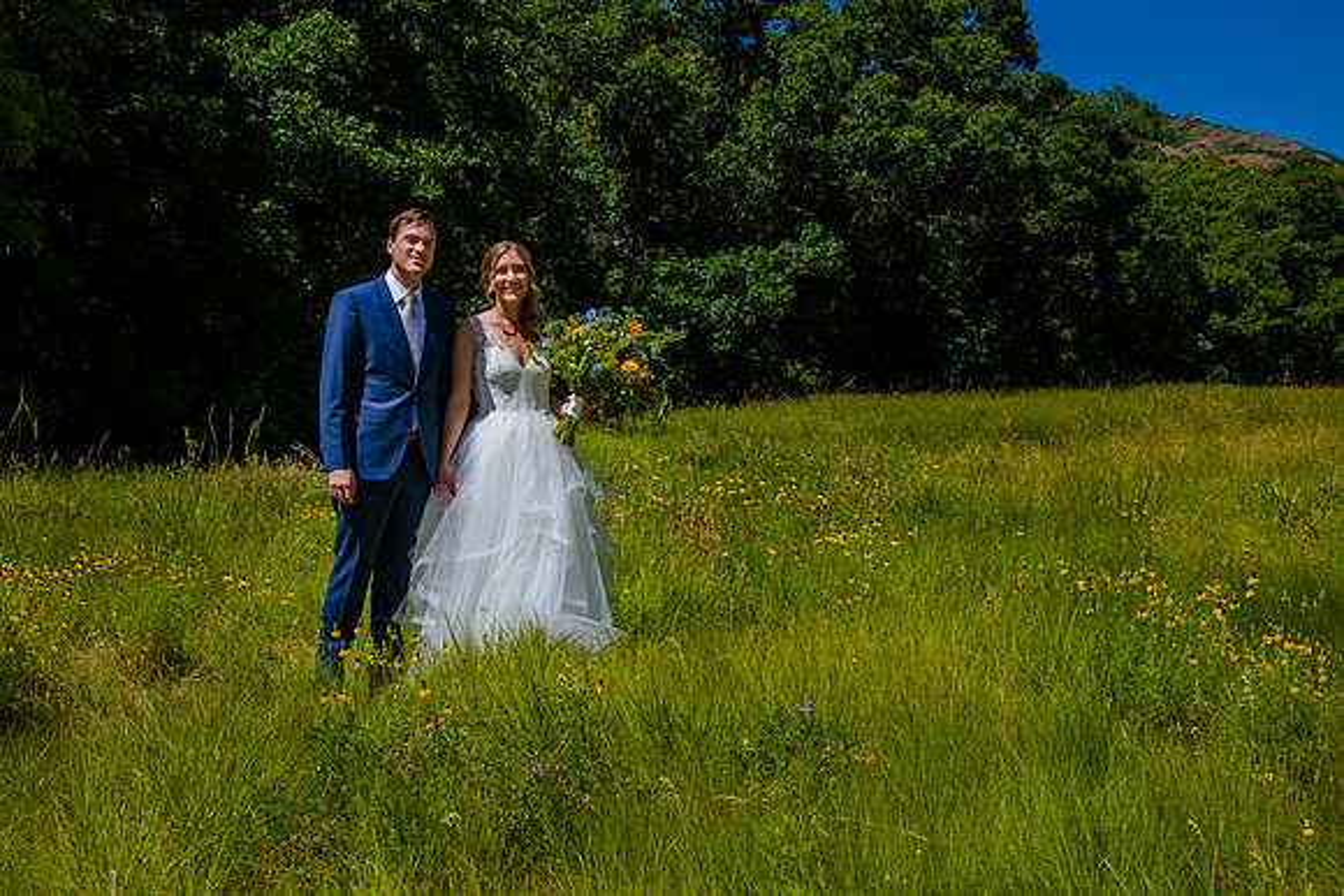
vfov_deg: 29.5
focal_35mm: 46
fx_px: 1703
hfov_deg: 42.9
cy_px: 378
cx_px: 556
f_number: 10
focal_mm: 38
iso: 200
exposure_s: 1/250
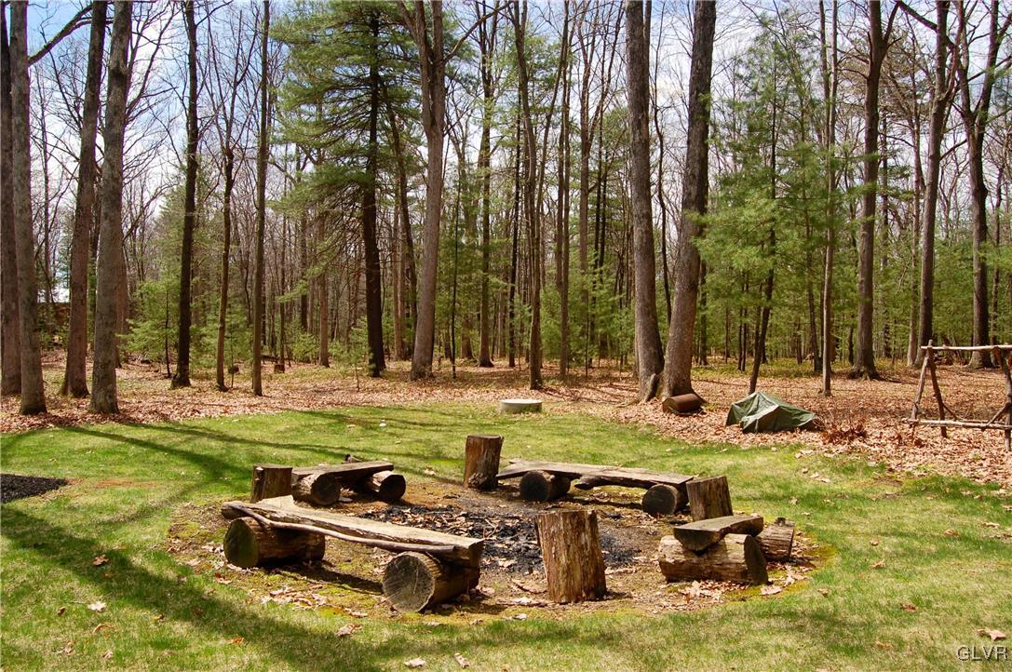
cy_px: 336
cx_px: 506
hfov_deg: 67.4
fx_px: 758
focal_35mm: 27
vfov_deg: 47.8
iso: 200
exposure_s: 1/250
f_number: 8
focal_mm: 18
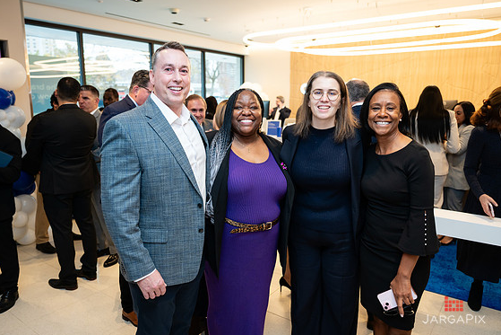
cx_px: 248
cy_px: 169
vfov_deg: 48.0
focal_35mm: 27
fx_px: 376
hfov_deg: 67.4
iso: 320
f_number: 2.8
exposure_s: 1/160
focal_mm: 26
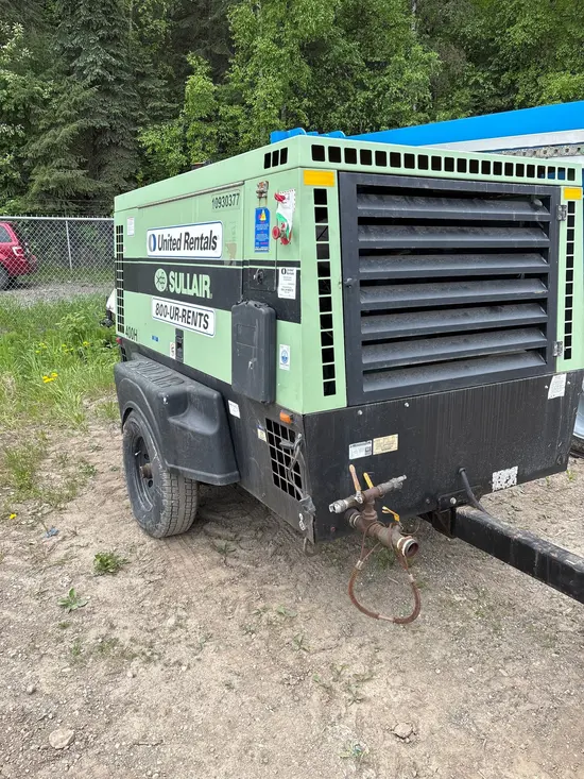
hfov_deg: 53.1
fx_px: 585
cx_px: 292
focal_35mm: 26
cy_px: 390
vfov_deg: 67.3
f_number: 1.6
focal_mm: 5.96
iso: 50
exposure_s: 1/742
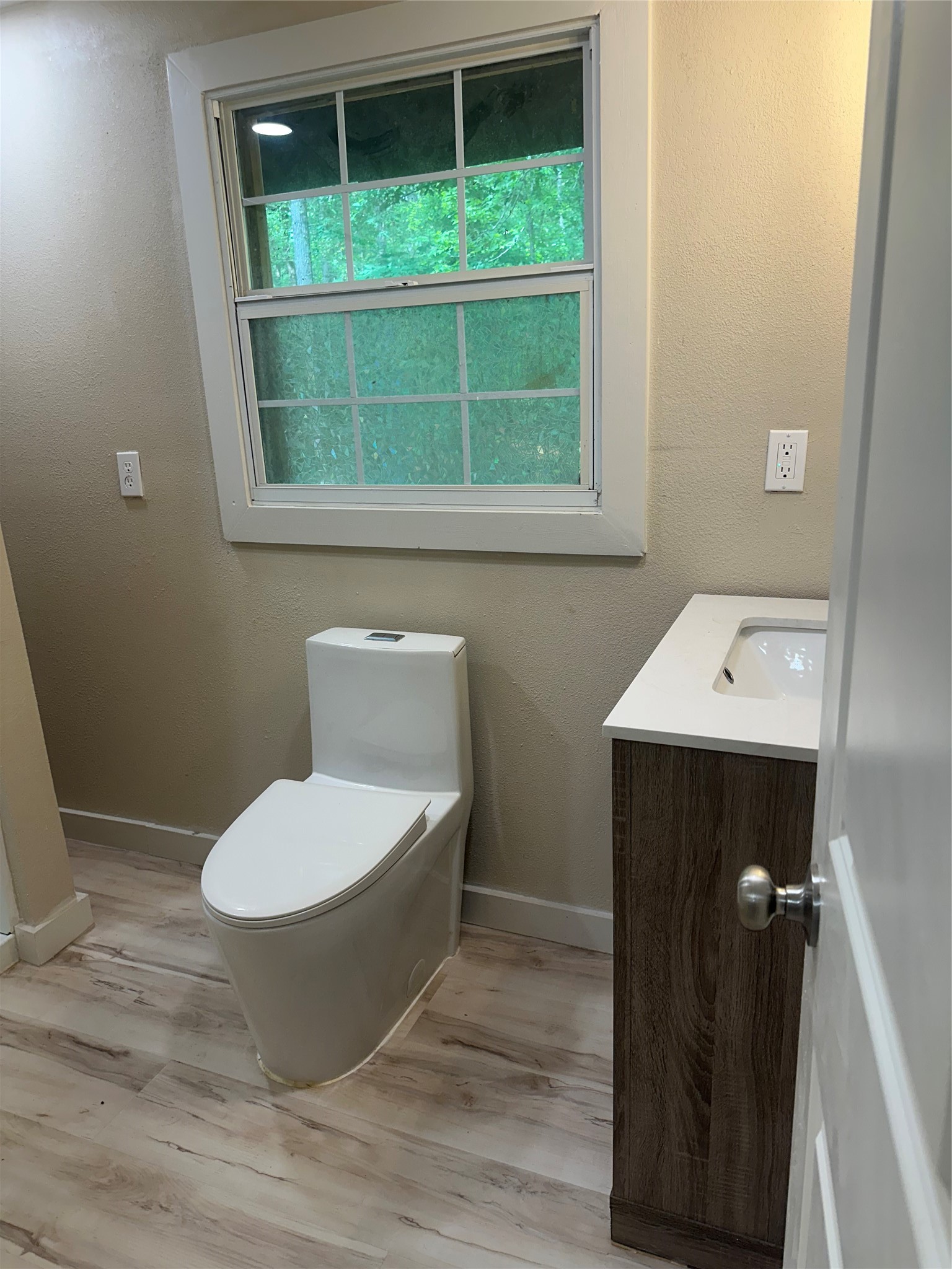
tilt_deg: -15.7
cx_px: 476
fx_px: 880
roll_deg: +2.7
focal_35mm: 24
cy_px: 634
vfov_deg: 71.6
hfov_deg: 56.8
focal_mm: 6.86
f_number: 1.78
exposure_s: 1/120
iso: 80
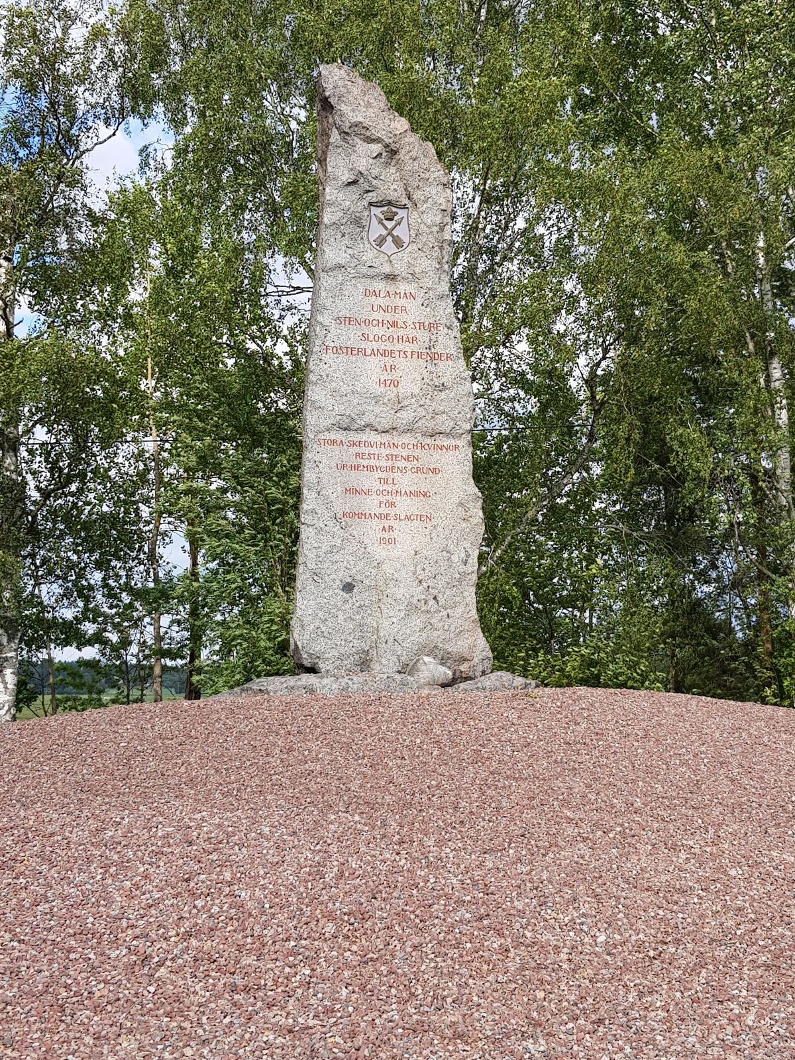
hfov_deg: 53.1
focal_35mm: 26
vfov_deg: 67.3
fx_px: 796
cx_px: 398
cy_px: 530
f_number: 1.7
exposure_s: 1/1156
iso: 40
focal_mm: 4.2
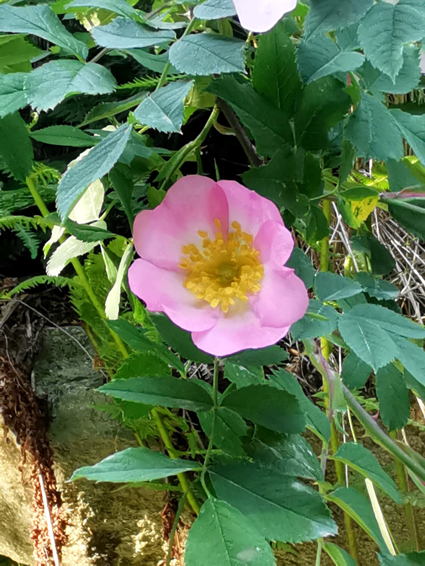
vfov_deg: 24.1
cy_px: 283
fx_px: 1326
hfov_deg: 18.2
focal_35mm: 81
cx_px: 212
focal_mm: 2.26
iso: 80
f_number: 2.2
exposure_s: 1/50
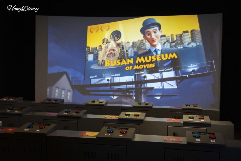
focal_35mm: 48
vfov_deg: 28.1
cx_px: 120
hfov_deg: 41.1
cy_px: 80
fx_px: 321
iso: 12800
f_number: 5.6
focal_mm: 48
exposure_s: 1/160
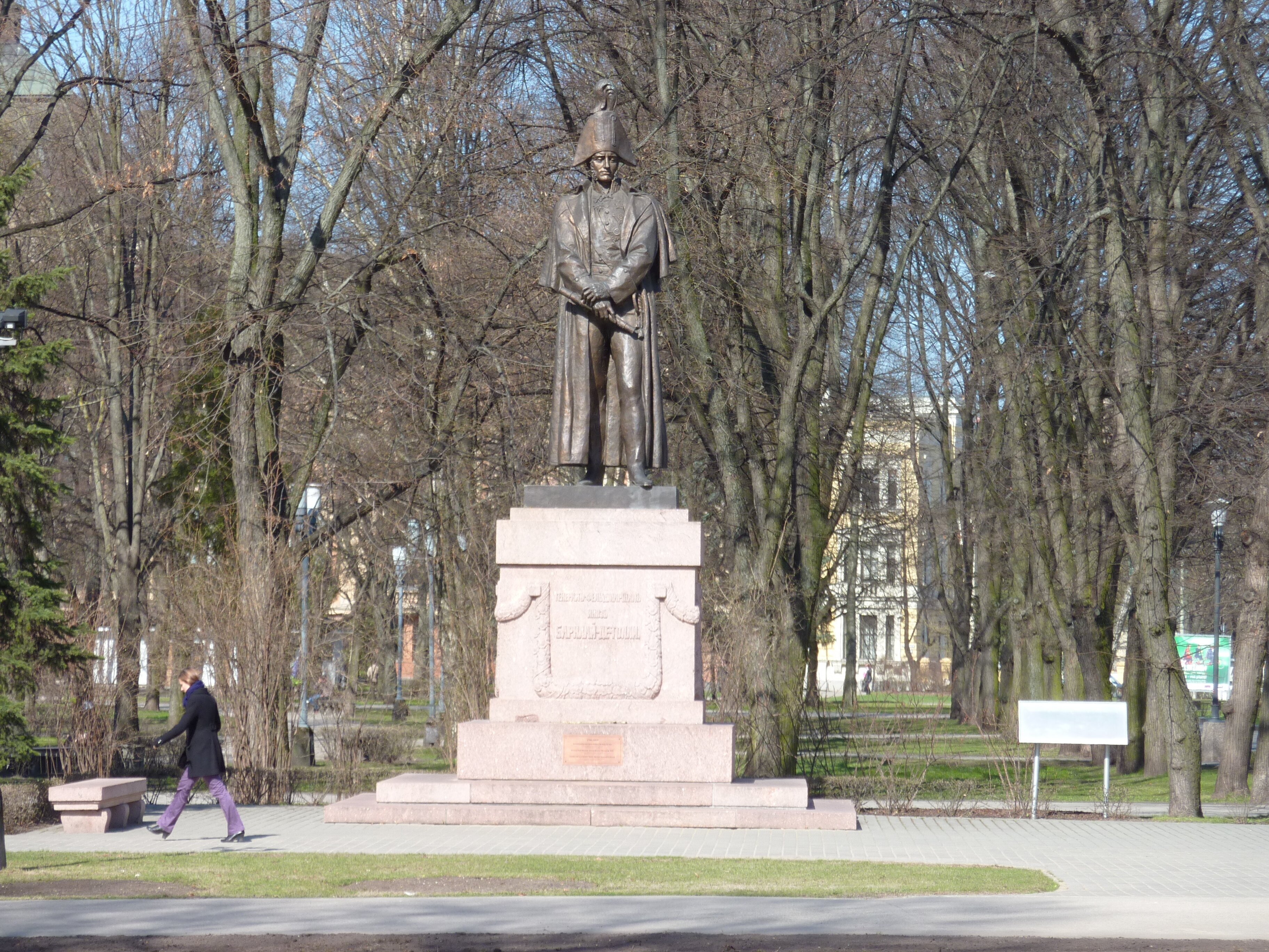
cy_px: 476
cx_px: 634
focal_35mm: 147
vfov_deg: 10.1
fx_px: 5389
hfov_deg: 13.4
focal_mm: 24.1
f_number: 4.5
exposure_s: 1/250
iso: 80
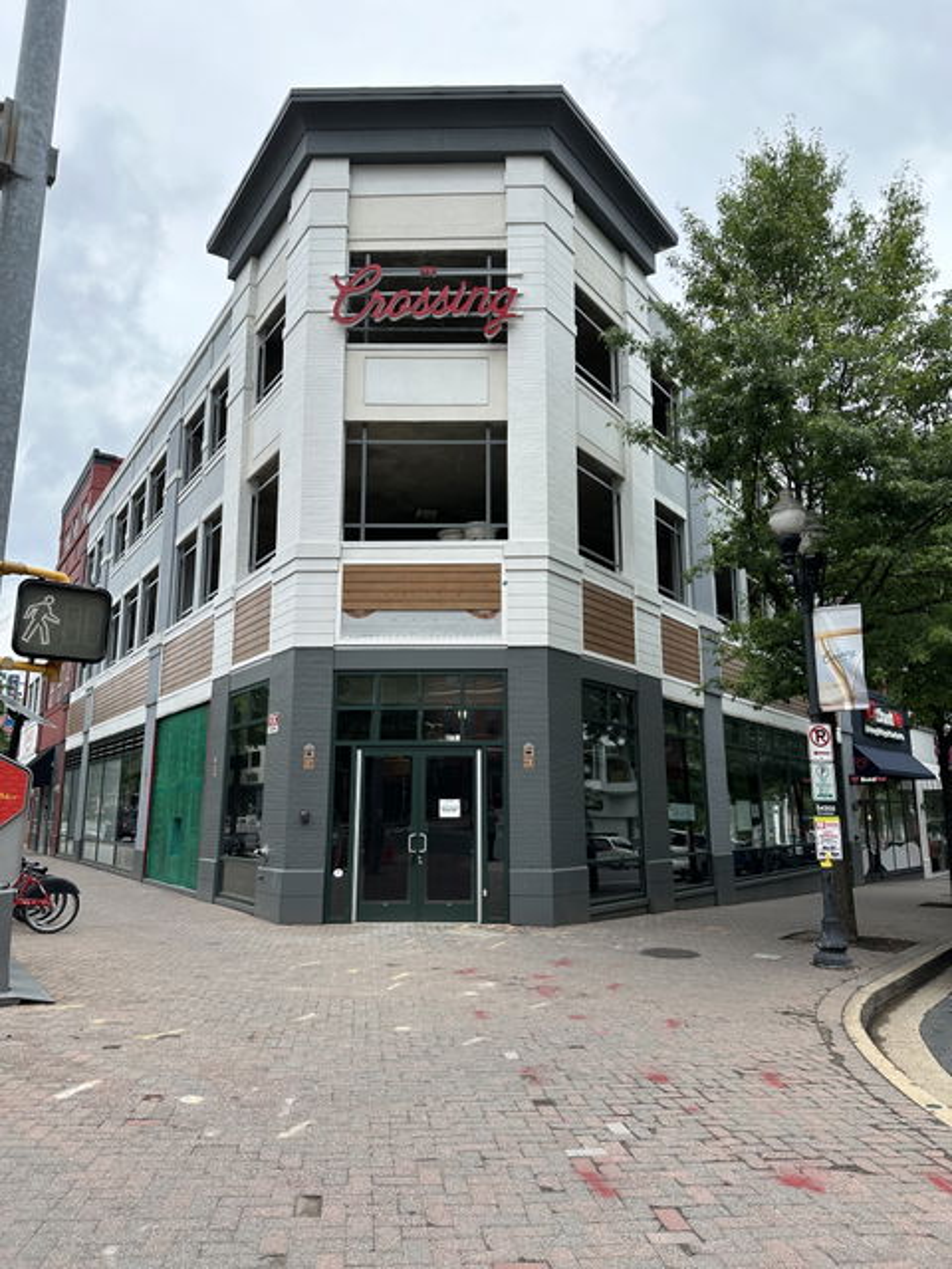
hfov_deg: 56.8
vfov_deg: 71.6
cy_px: 634
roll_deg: -2.9
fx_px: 880
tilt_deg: +12.1
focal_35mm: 24
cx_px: 476
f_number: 1.78
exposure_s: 1/2410
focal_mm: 6.86
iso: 80
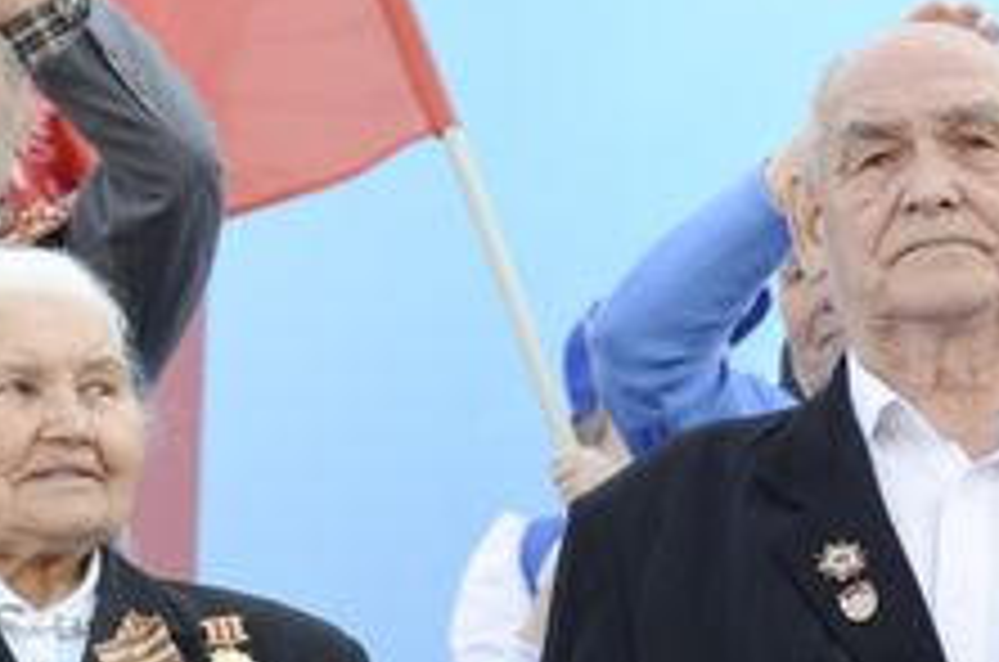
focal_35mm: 158
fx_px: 4375
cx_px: 891
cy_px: 306
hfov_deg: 12.9
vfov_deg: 8.6
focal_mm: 50
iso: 200
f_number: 4.5
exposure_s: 1/250
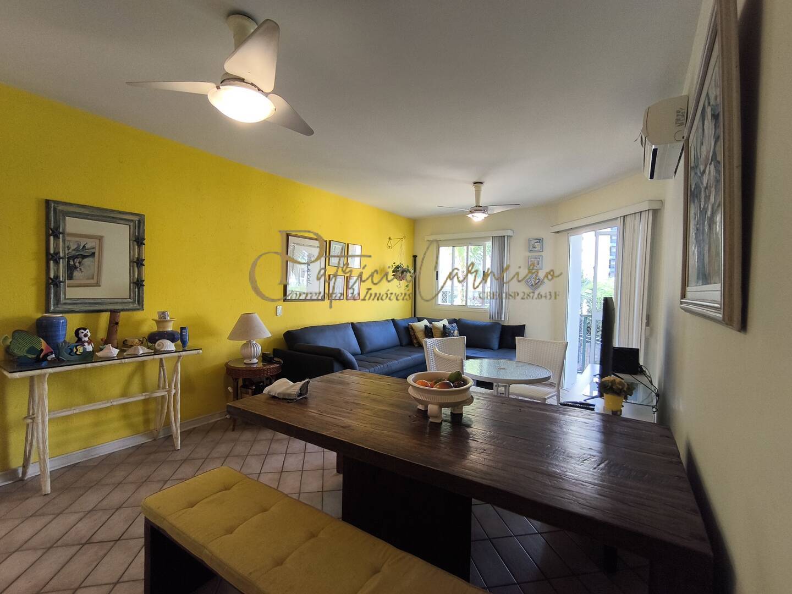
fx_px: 366
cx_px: 396
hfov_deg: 94.5
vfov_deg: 78.1
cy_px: 297
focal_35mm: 16
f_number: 2.2
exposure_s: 1/60
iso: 80
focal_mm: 1.65
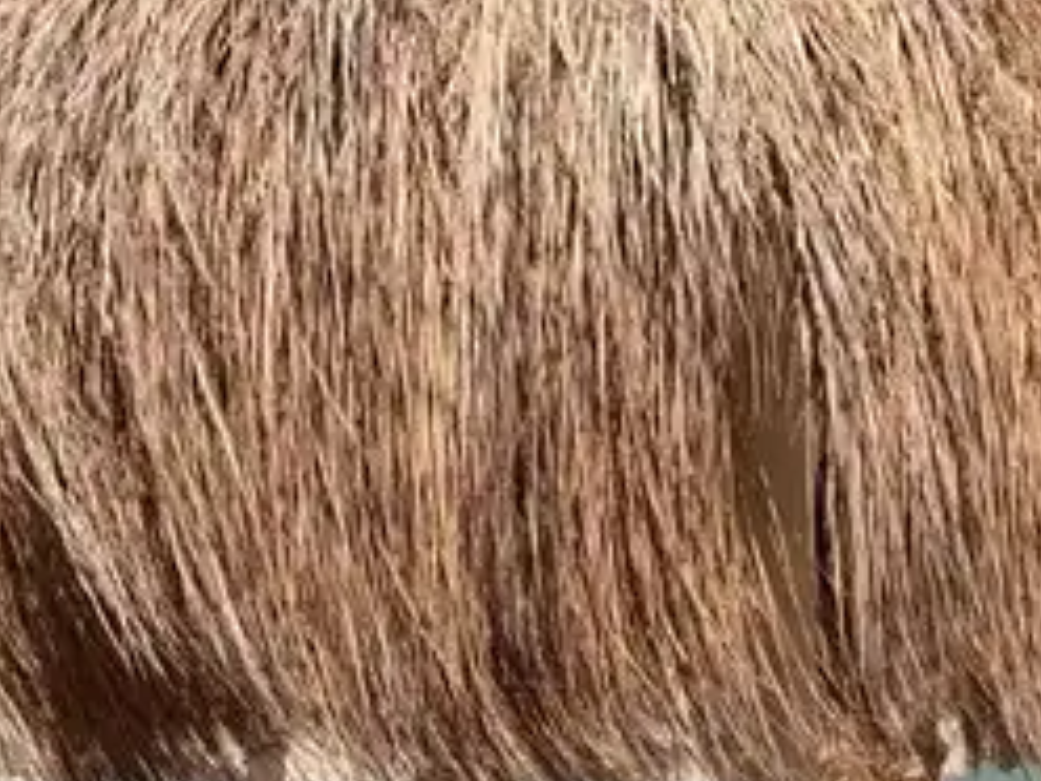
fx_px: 7518
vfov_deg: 5.9
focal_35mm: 250
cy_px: 771
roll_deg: -0.1
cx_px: 25
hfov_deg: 7.9
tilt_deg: -2.4
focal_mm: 16.89
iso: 20
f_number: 2.8
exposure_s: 1/664
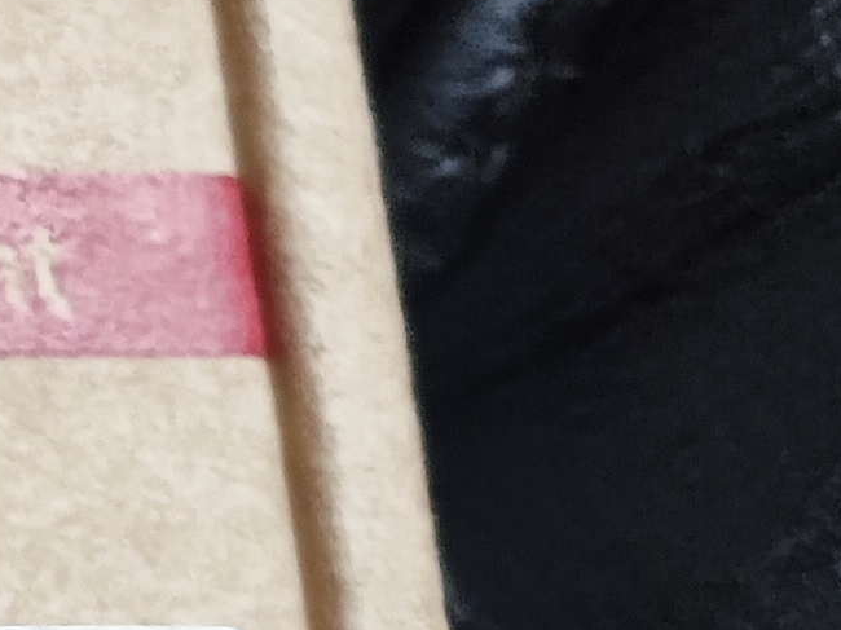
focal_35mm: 178
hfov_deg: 8.3
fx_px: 4323
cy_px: 239
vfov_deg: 8.3
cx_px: -2096
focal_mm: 4.71
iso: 408
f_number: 1.79
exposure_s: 1/33.3
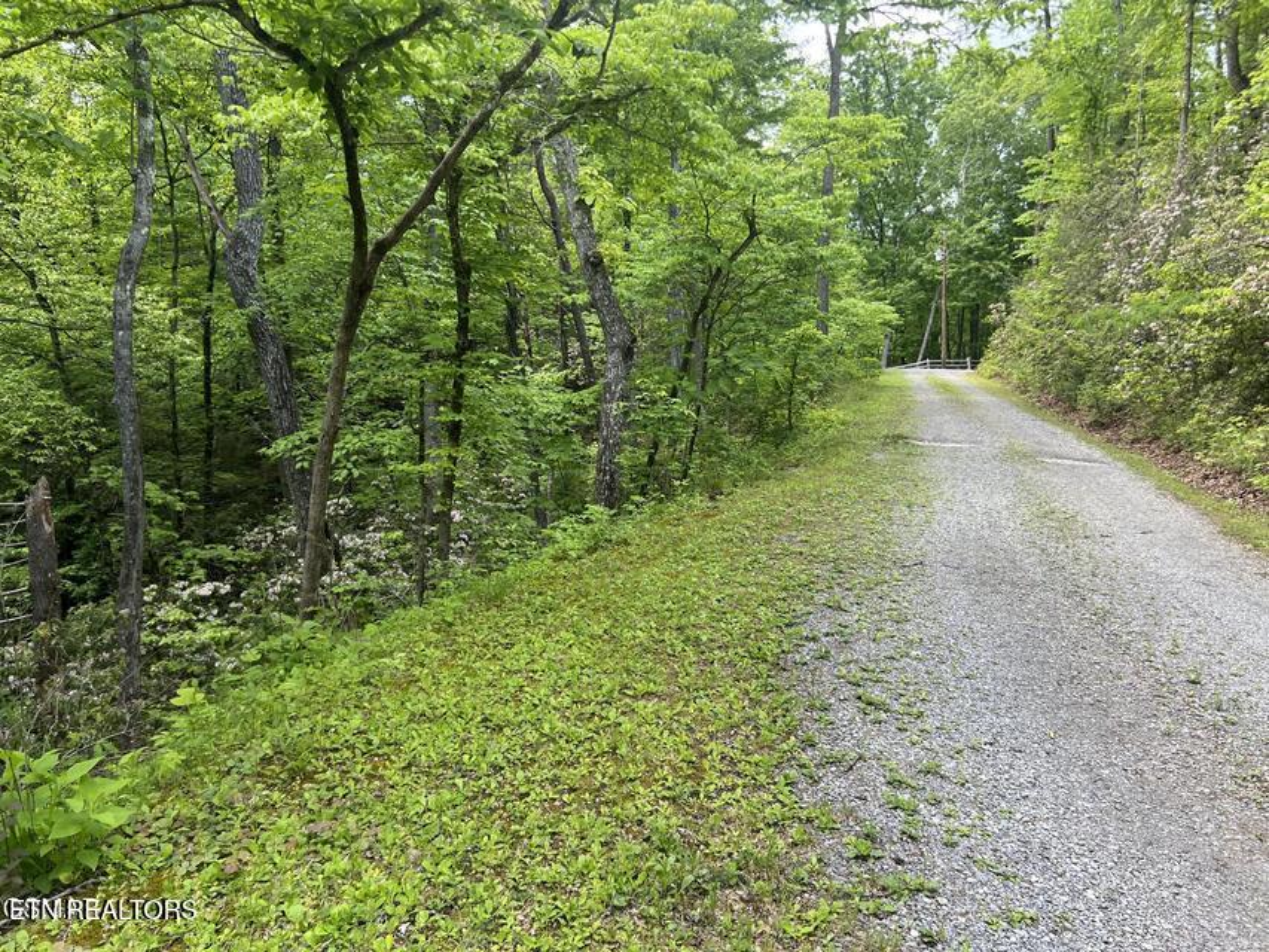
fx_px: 953
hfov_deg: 67.3
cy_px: 476
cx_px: 634
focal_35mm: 26
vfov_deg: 53.1
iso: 50
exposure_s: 1/345
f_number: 1.5
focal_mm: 5.7
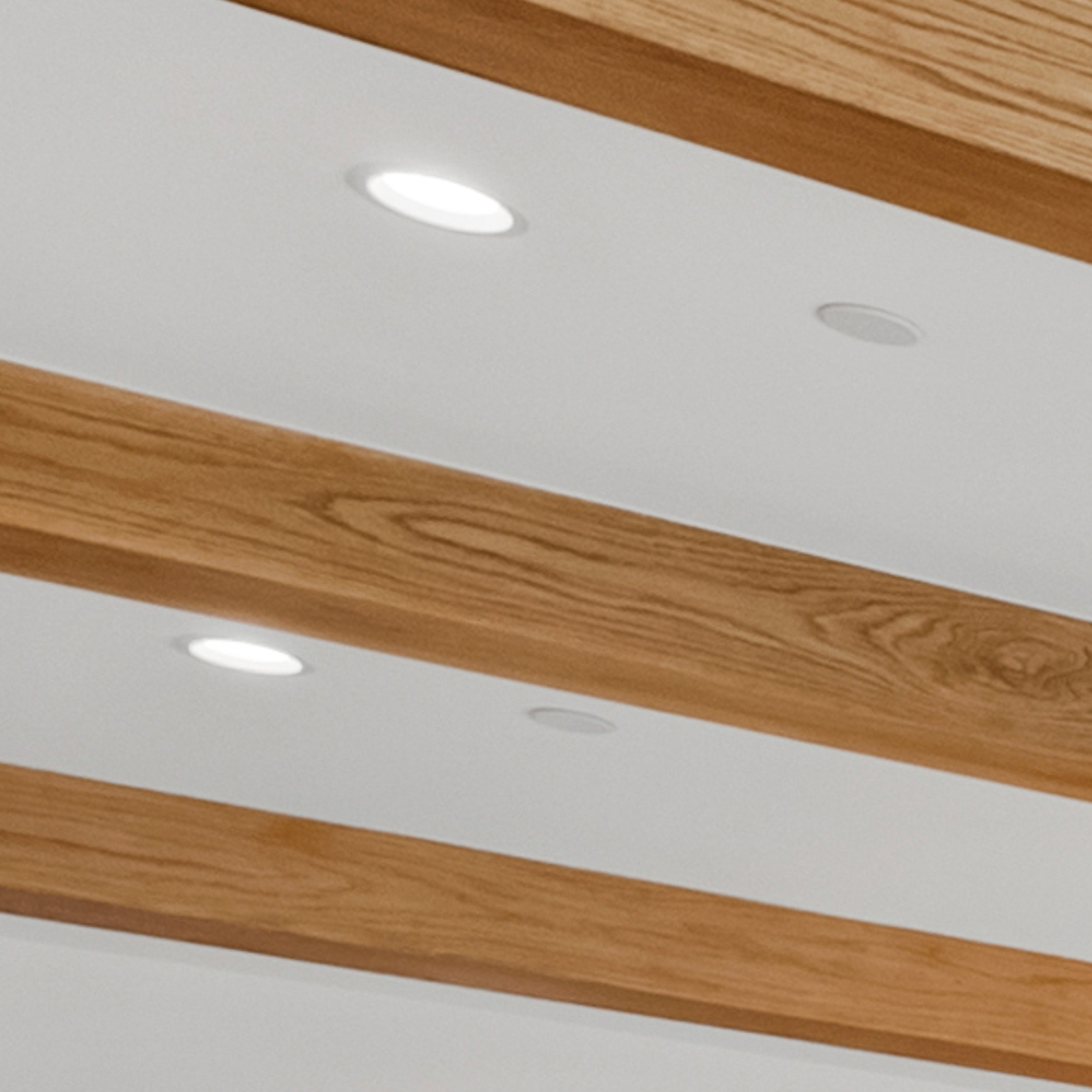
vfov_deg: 15.2
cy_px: 2004
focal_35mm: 98
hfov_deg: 10.5
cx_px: 3506
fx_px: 3498
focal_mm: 16
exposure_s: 1/20
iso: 250
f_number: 6.3
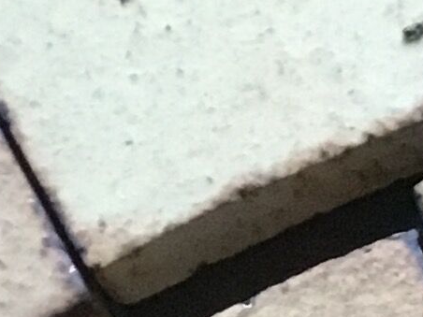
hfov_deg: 8.2
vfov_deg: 5.9
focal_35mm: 224
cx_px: 991
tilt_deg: -83.1
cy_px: 1092
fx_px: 2737
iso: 200
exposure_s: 1/17
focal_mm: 3.3
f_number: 2.4
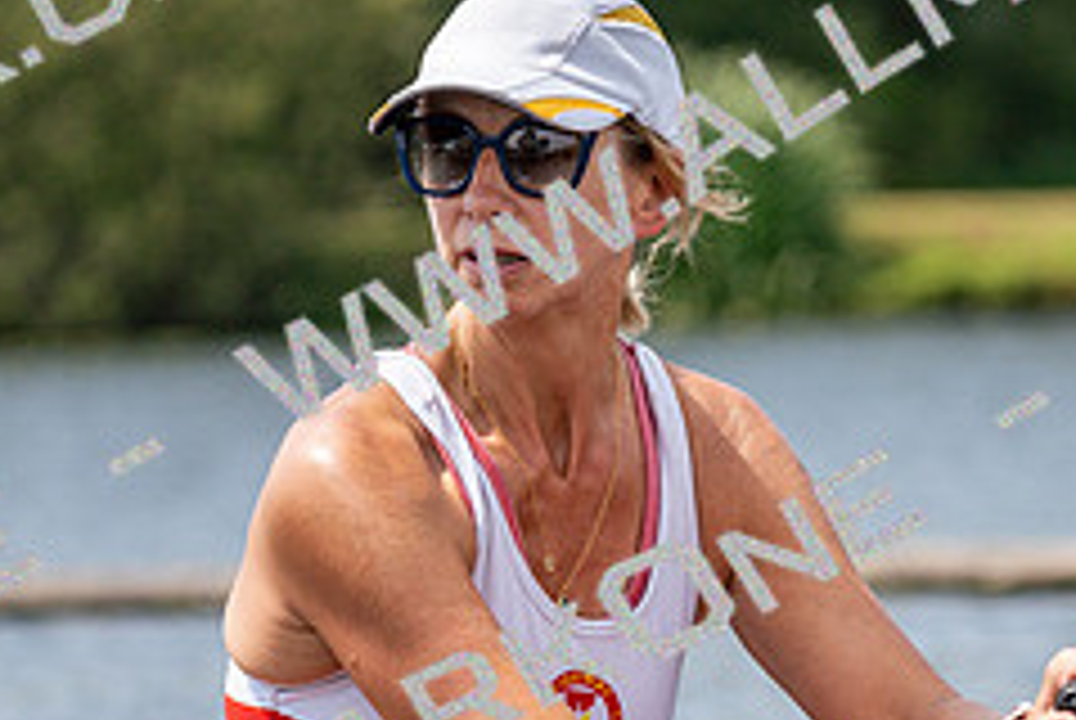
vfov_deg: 2.8
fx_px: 14514
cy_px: 434
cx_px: 792
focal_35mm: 485
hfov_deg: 4.2
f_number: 5.6
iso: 250
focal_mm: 200
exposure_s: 1/1600
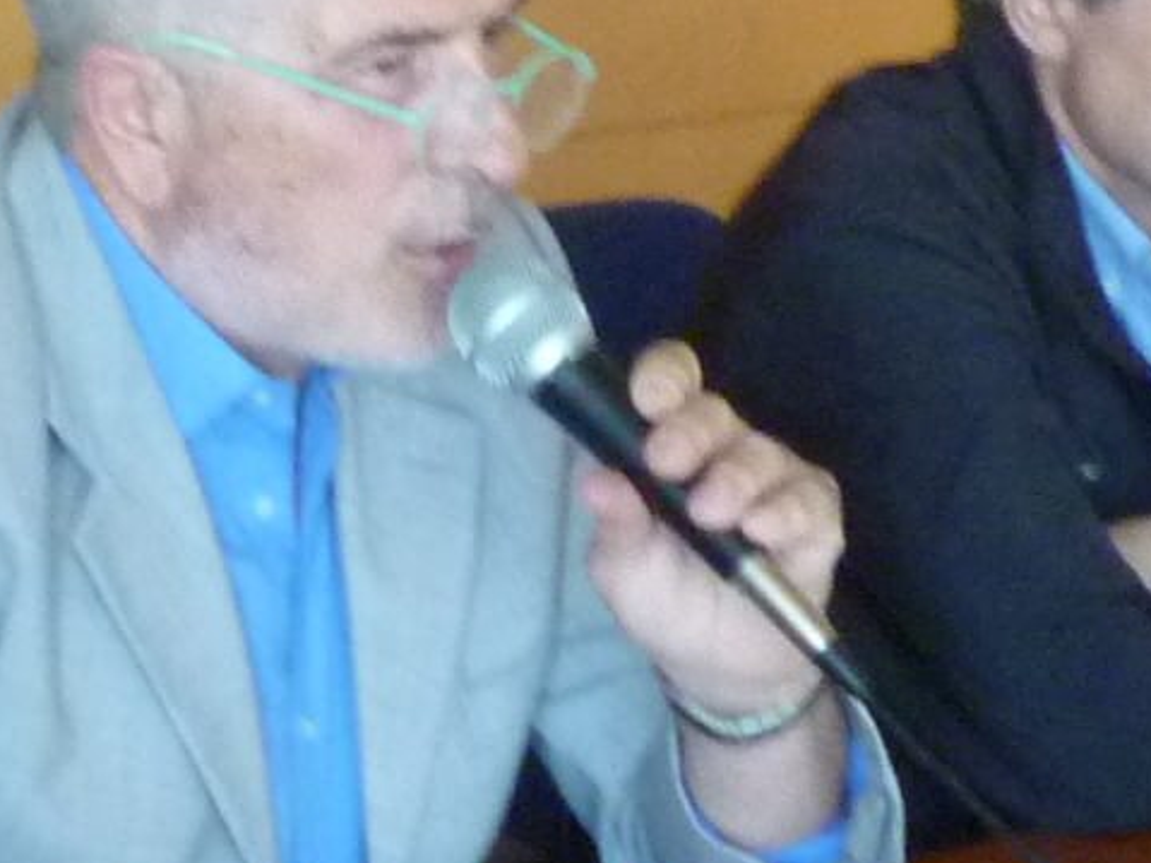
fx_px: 5153
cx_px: -103
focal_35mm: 155
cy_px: 245
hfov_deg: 12.5
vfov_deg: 9.6
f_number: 3.3
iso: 400
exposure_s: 1/10
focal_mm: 5.2
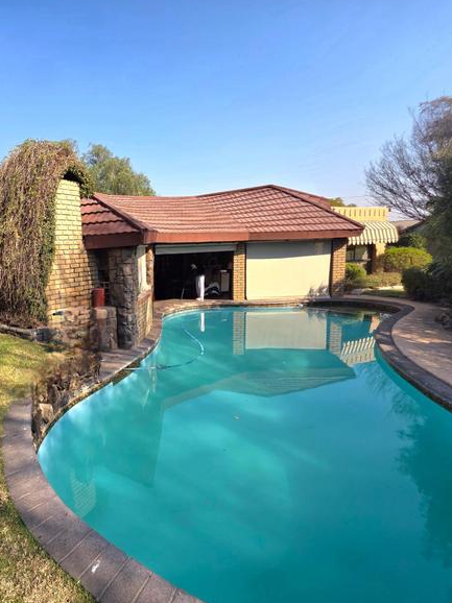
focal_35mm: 18
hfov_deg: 65.8
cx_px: 98
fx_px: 314
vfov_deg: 87.8
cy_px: 300
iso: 40
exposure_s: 1/1111
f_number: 1.9
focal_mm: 2.2
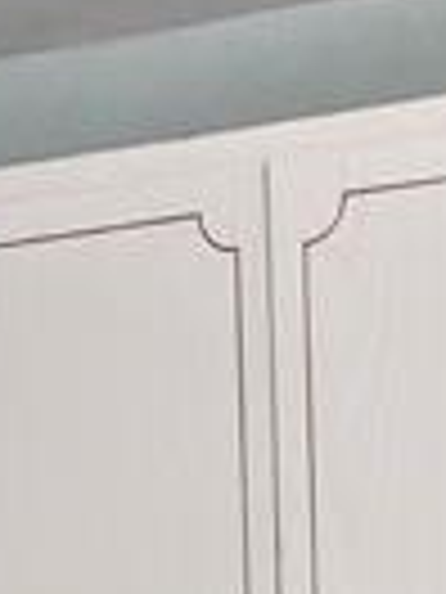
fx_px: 1203
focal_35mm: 70
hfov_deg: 19.9
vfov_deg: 16.8
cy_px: 1305
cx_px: 518
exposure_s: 1/120
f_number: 1.7
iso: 64
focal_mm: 2.02
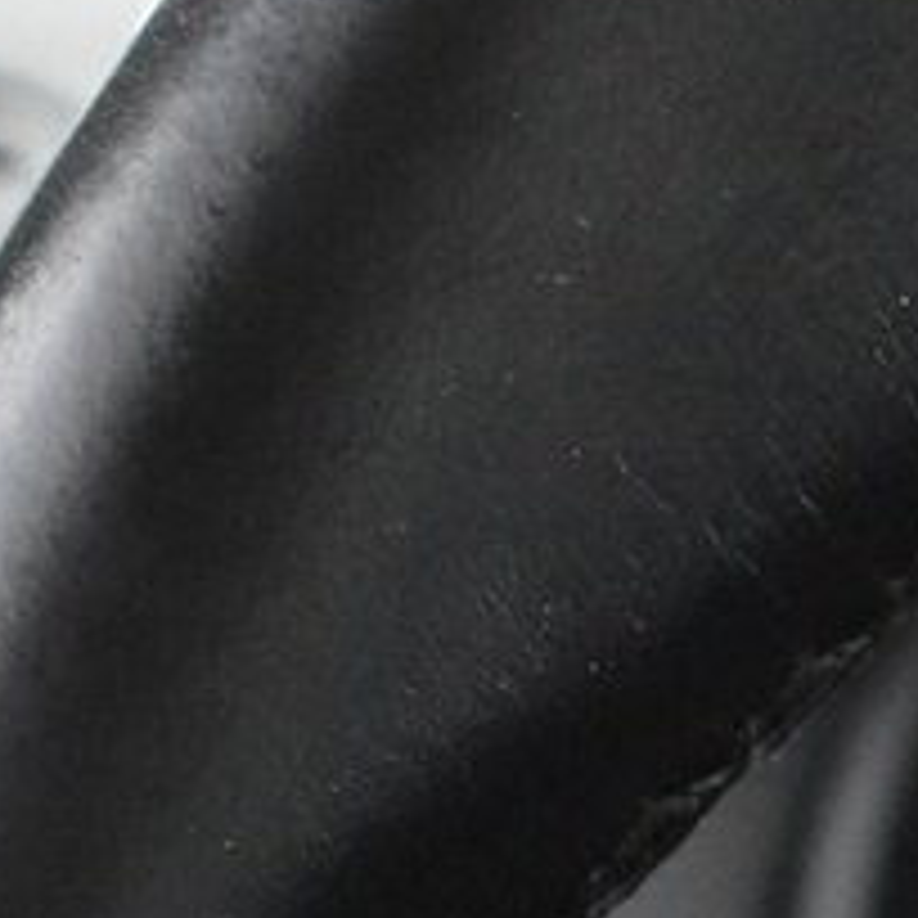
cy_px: 2362
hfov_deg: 7.4
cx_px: 1062
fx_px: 7002
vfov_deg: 7.0
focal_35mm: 233
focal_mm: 23
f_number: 3.8
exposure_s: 1/25
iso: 3200
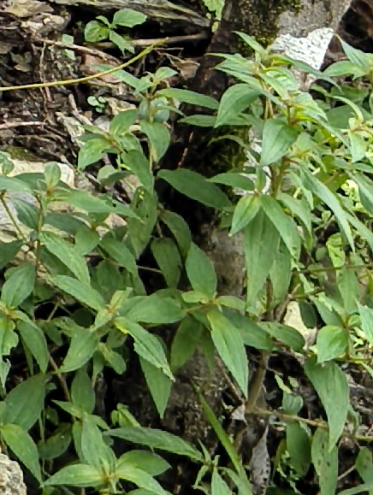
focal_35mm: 169
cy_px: -299
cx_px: -620
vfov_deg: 11.1
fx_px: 2422
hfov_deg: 7.9
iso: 100
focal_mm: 5.56
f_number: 1.87
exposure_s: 1/625
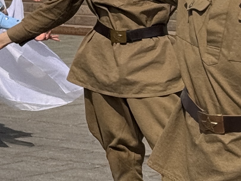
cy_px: -22
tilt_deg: -2.1
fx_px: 1657
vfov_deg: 6.2
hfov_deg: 7.8
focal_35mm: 238
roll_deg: -2.1
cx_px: -308
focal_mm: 6.76
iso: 80
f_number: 1.78
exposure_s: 1/12500
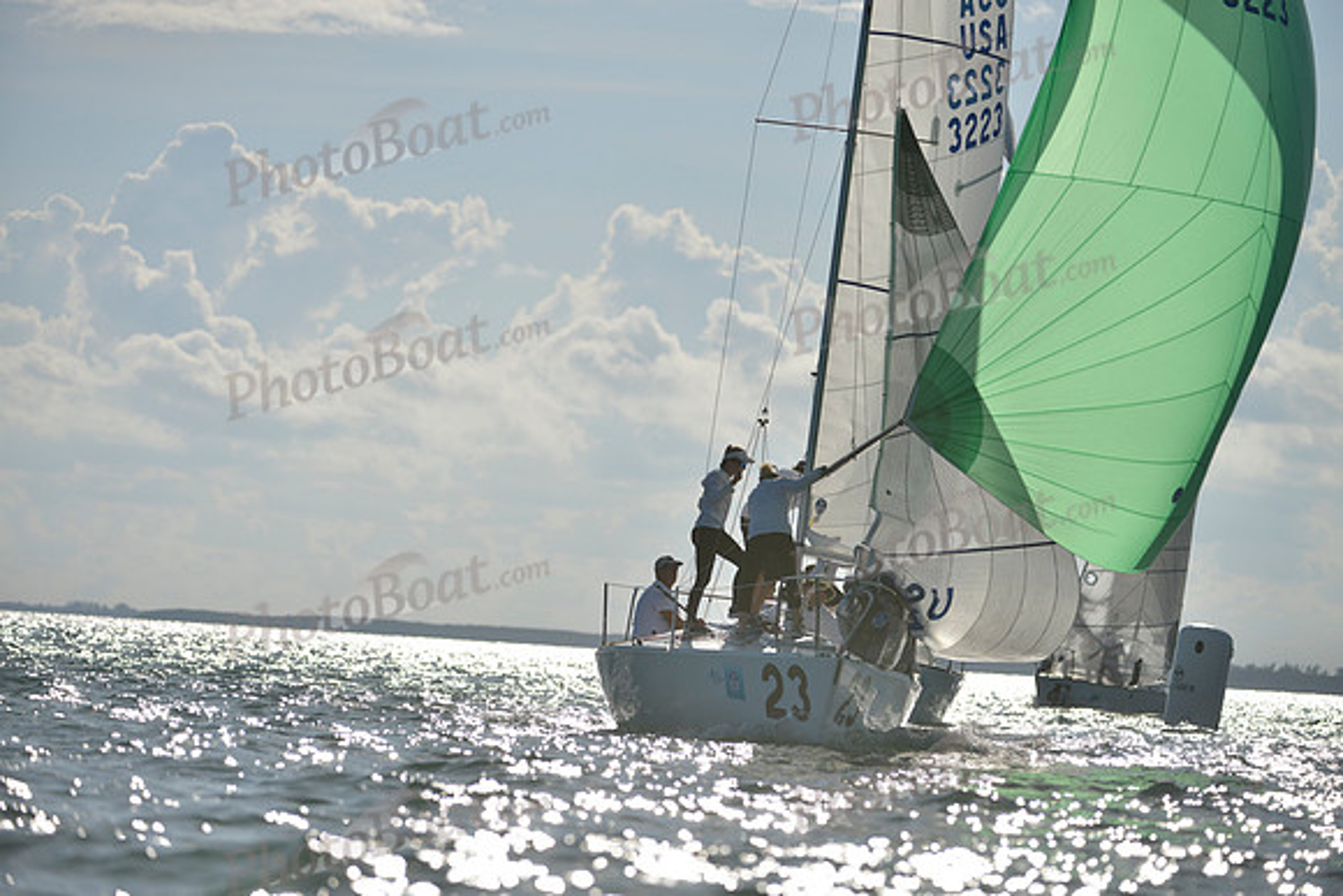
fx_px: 7463
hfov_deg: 10.3
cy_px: 448
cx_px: 672
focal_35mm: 200
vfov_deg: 6.9
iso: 200
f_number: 4
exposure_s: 1/6400
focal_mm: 200
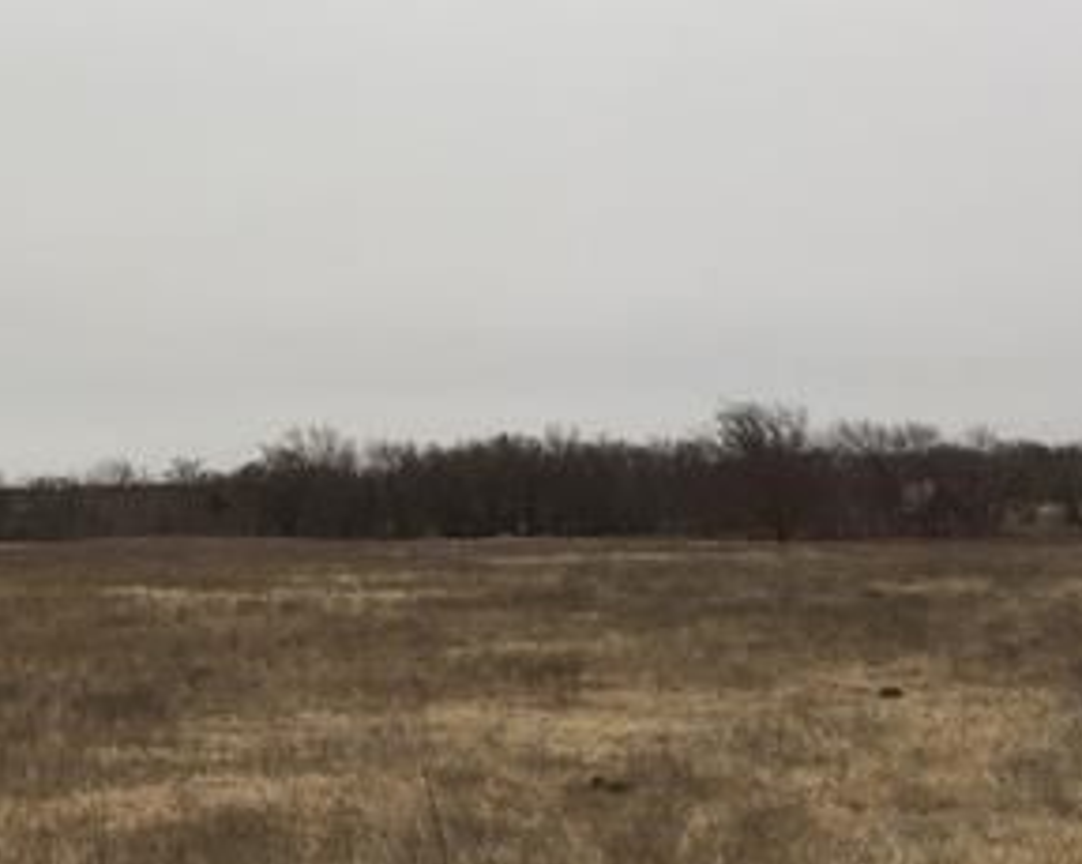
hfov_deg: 28.4
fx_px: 2016
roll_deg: +0.9
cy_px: 237
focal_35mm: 63
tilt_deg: +5.8
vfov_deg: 24.0
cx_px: 26
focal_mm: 4.15
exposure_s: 1/130
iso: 32
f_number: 2.2
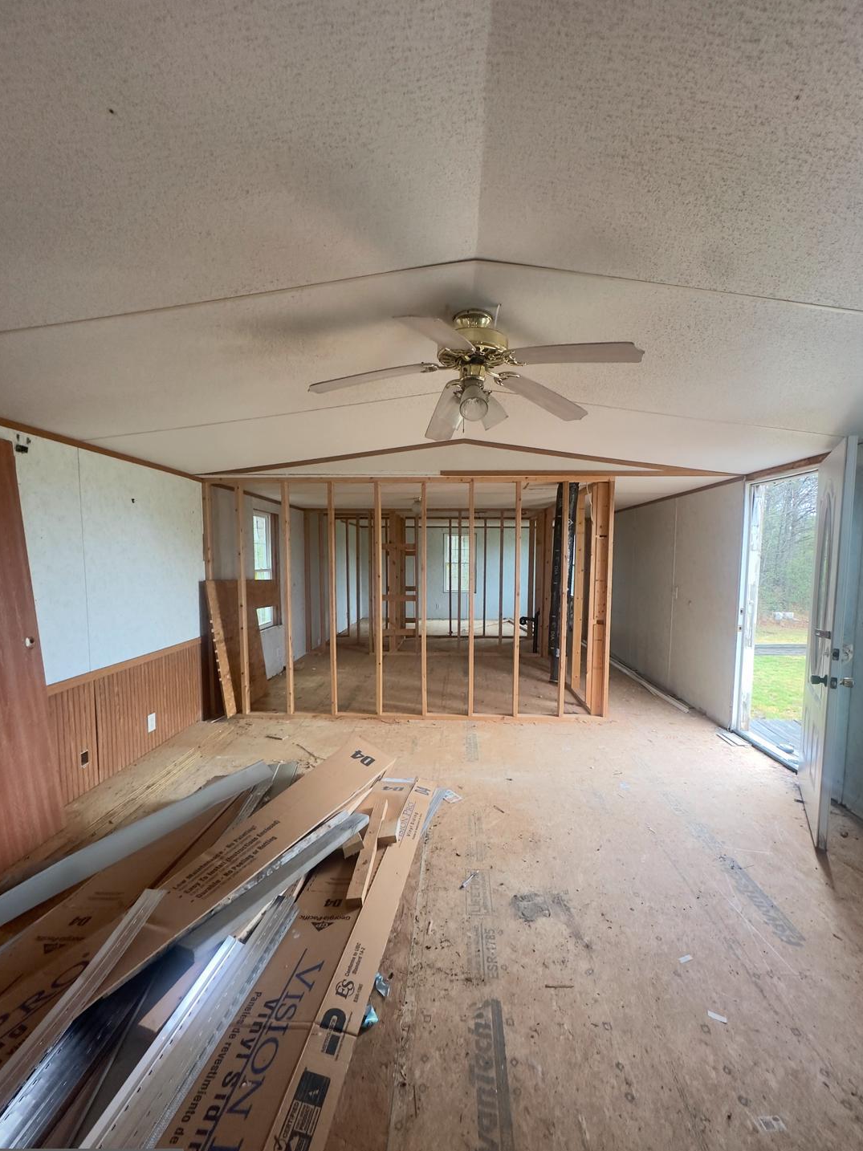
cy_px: 598
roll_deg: -0.1
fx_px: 499
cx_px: 446
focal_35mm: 15
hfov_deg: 81.7
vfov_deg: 98.1
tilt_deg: -4.1
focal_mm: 2.22
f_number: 2.2
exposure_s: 1/78
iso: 320
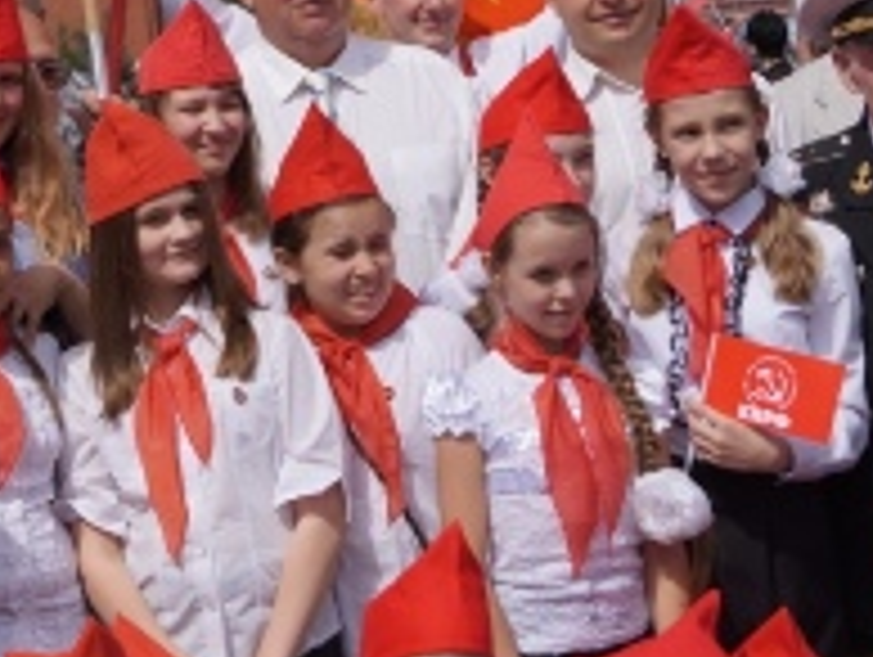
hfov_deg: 15.0
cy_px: 178
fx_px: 3289
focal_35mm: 130
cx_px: 189
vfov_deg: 11.4
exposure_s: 1/1250
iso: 100
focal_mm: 35
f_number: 6.3
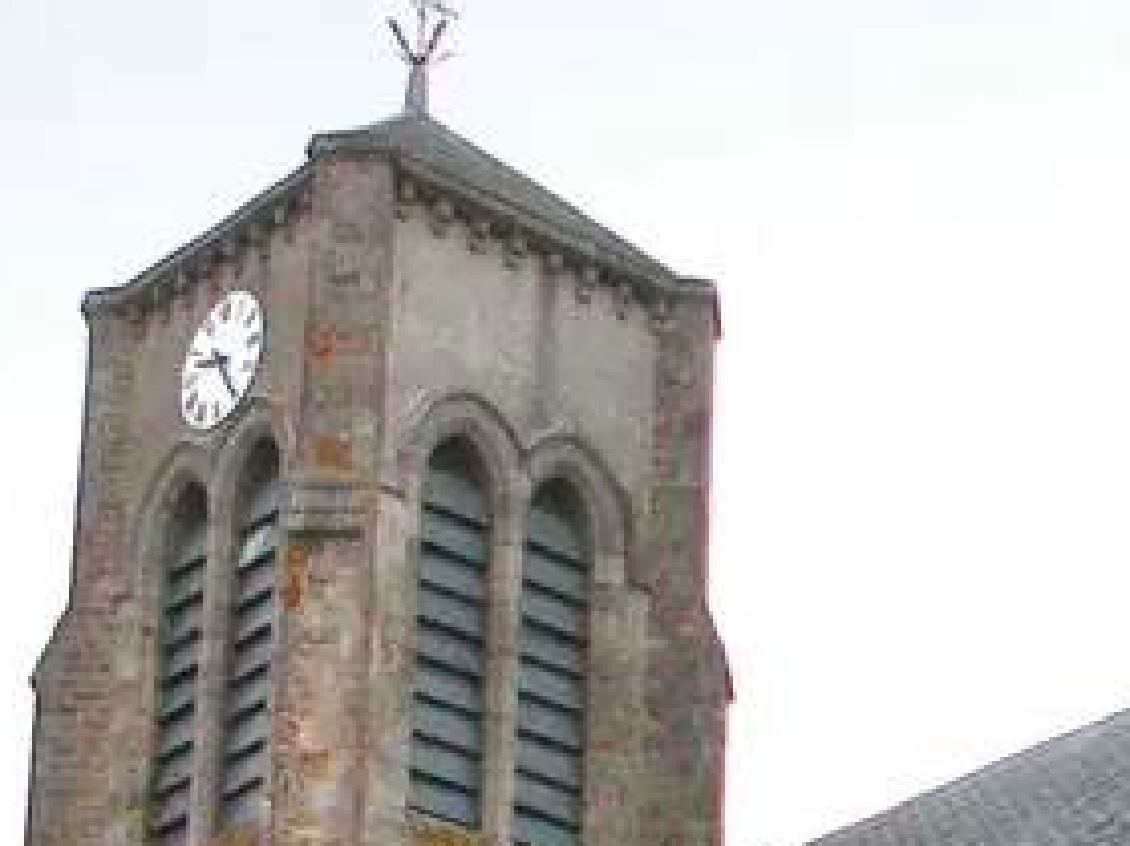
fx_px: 4046
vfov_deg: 11.3
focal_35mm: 124
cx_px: 984
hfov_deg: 15.7
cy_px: 1388
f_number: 2.8
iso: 191
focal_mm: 4.7
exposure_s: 1/59.8
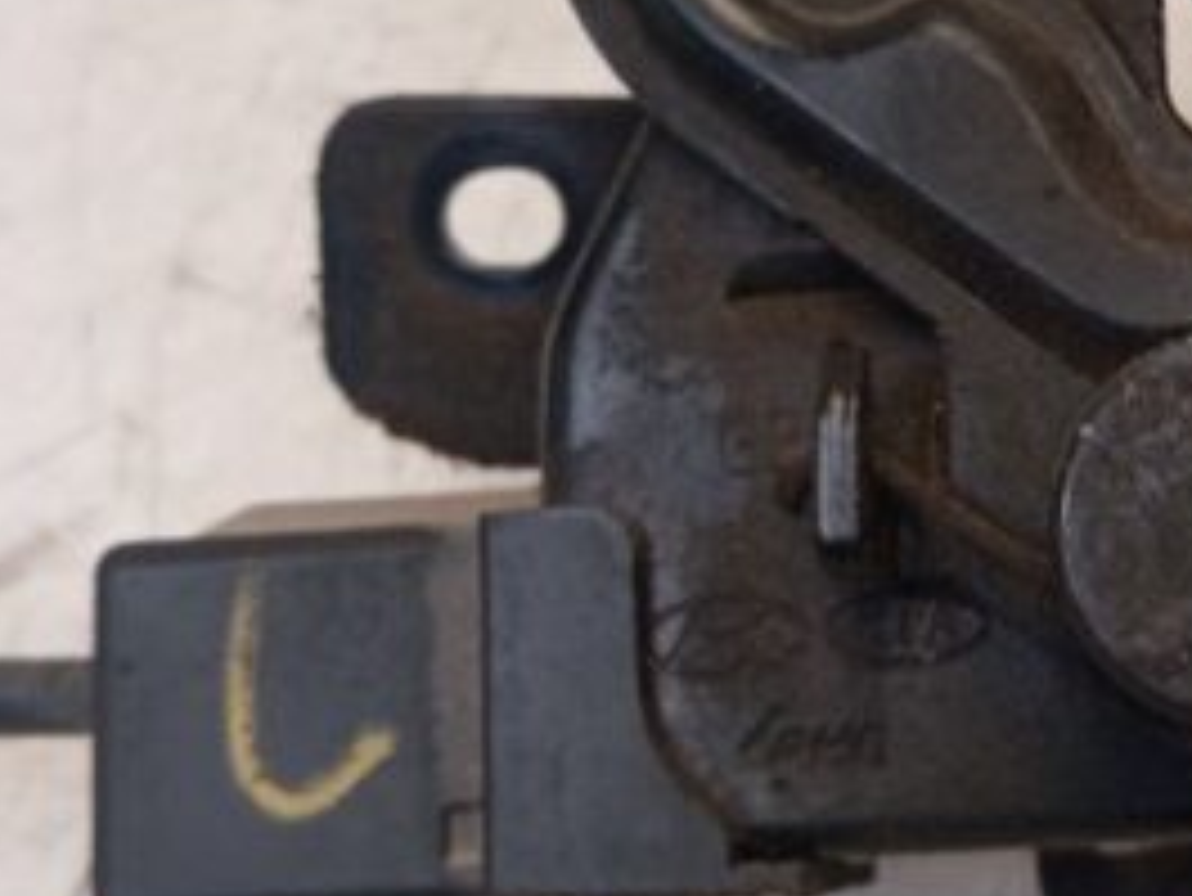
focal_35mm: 74
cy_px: 128
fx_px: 2549
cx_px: 1179
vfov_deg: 19.6
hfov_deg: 25.1
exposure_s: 1/33.3
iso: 269
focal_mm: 4.22
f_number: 1.8
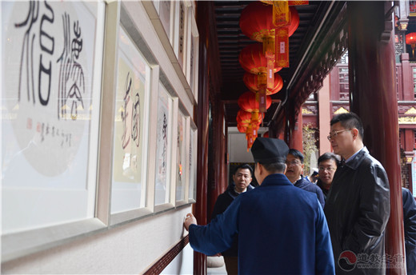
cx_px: 208
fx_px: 432
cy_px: 138
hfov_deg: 51.4
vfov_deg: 35.3
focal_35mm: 38
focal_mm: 25
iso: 800
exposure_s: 1/40
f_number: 4
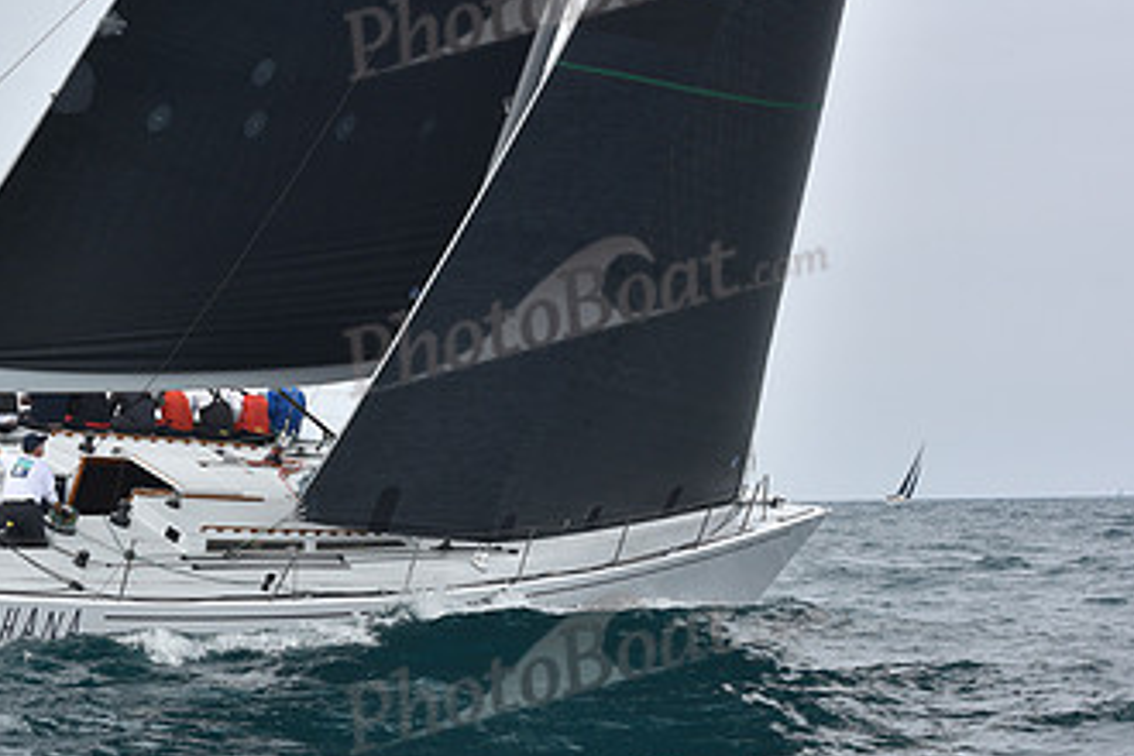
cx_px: 168
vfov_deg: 11.1
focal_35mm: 123
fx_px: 3874
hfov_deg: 16.5
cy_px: 534
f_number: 8
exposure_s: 1/800
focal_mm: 70
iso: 250
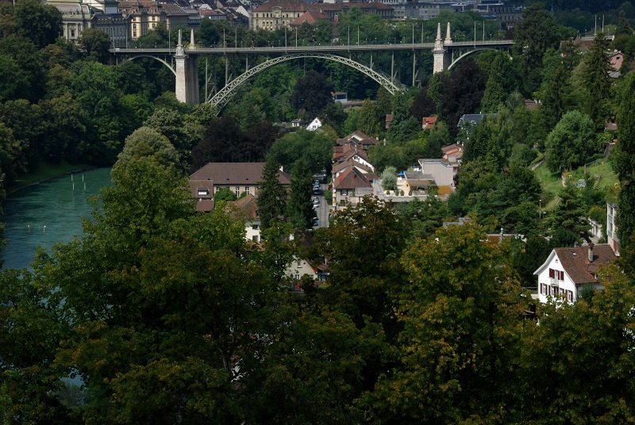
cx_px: 318
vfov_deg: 13.1
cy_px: 212
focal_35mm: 105
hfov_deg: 19.4
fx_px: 1855
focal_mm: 70
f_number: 22
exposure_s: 1/80
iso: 200
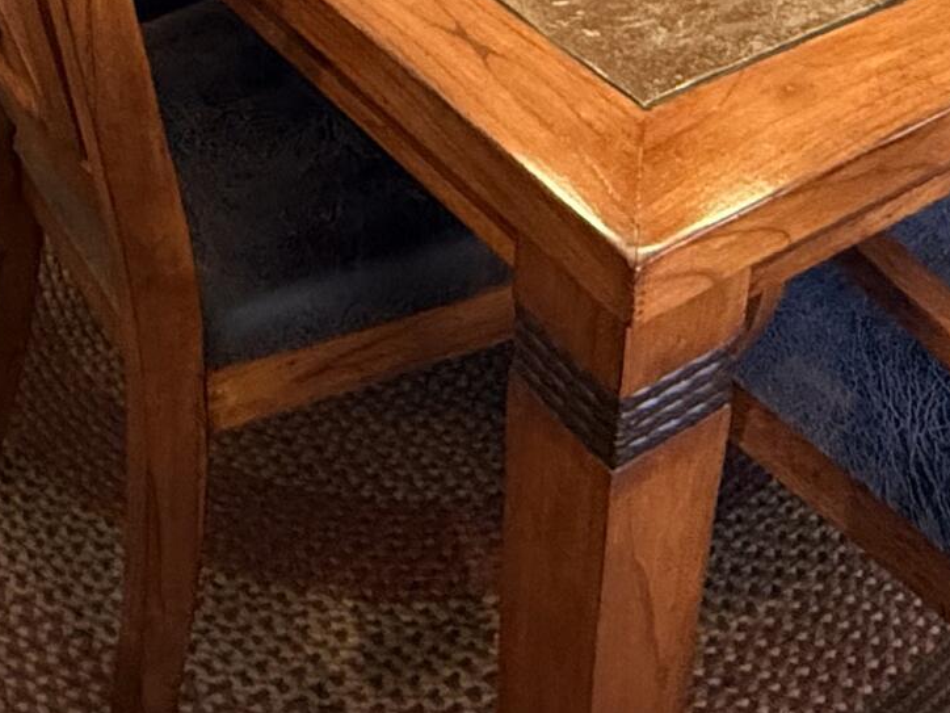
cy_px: -443
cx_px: 440
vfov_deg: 20.4
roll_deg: -2.9
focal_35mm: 58
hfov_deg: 33.2
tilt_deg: -14.1
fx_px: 1592
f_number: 2.2
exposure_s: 1/60
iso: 640
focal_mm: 2.22
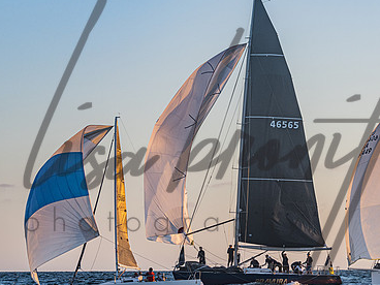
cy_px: 146
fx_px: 2009
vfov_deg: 8.1
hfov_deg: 10.8
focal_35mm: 183
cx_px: 277
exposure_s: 1/320
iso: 250
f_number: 7.1
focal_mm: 100
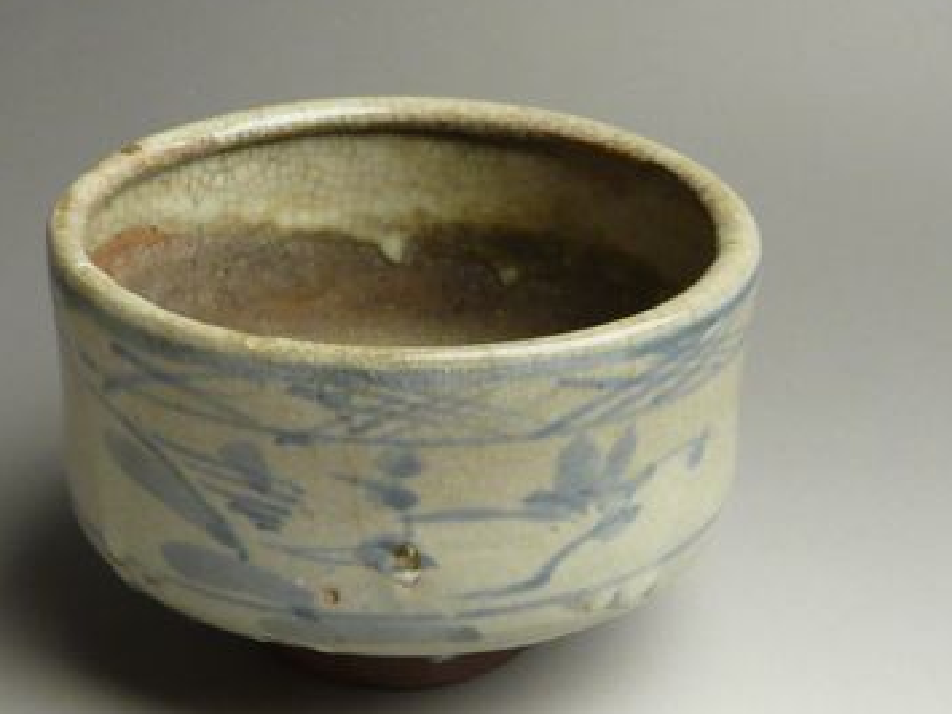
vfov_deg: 16.8
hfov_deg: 22.3
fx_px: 2419
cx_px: 421
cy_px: 362
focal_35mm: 88
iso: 125
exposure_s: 1/40
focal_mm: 6.7
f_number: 3.2
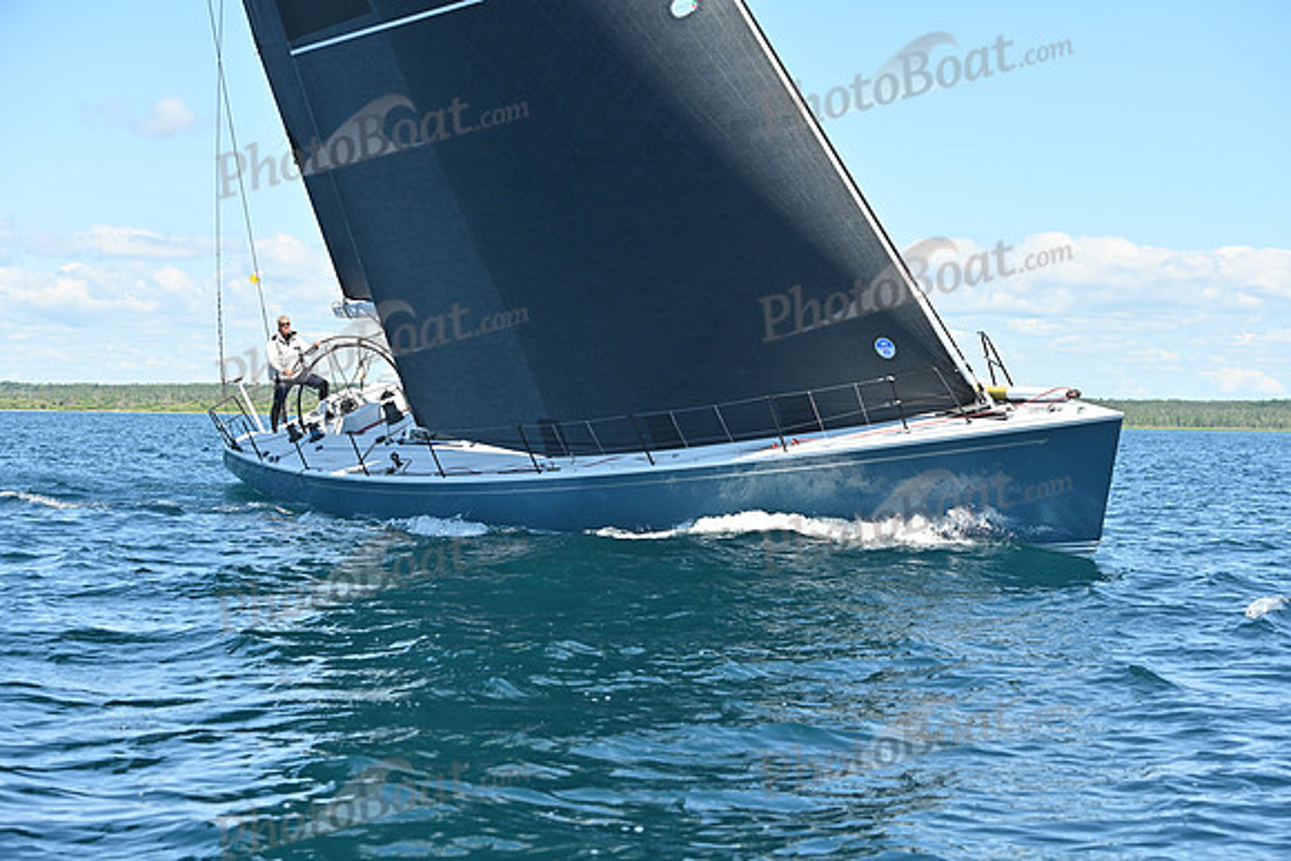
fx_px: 2511
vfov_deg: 19.5
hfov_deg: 28.8
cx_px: 646
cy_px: 430
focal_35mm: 70
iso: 320
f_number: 7.1
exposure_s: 1/1000
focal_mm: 70
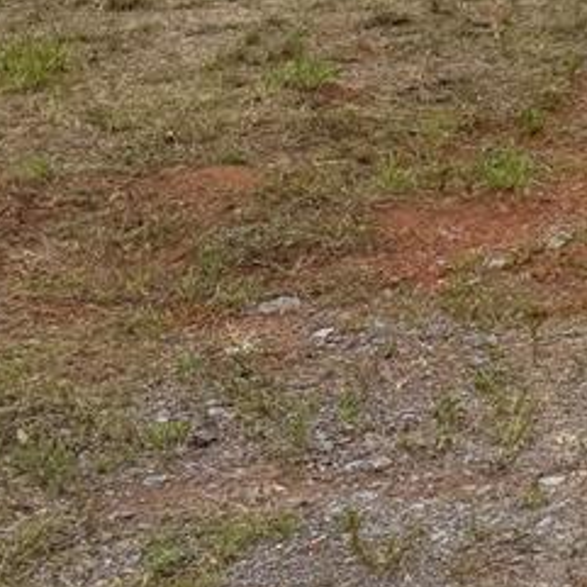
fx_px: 1727
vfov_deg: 17.7
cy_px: -241
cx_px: 1215
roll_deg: +0.6
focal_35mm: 90
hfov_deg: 15.1
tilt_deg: -6.6
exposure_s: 1/7353
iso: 80
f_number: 1.78
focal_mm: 6.76
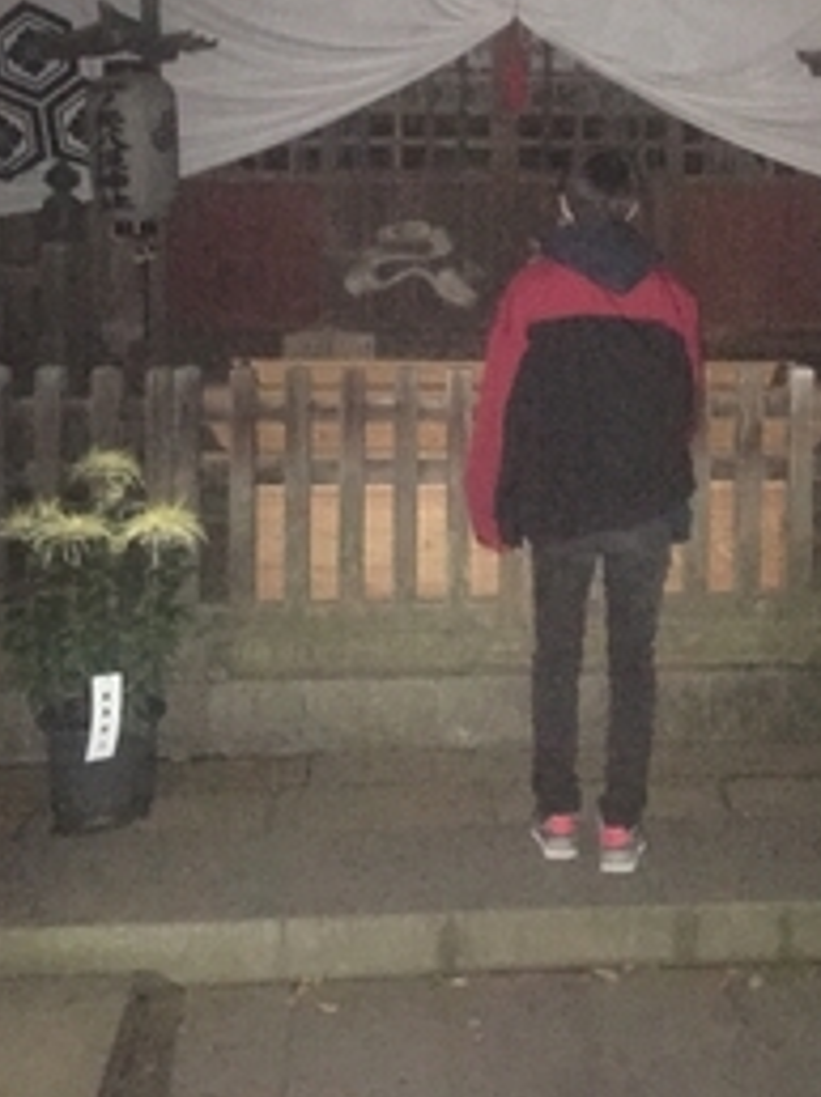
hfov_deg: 31.7
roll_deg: +0.7
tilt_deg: -1.2
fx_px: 1425
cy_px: 272
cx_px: 587
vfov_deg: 40.9
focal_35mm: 45
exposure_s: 1/16
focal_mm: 4.15
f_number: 2.2
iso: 2000
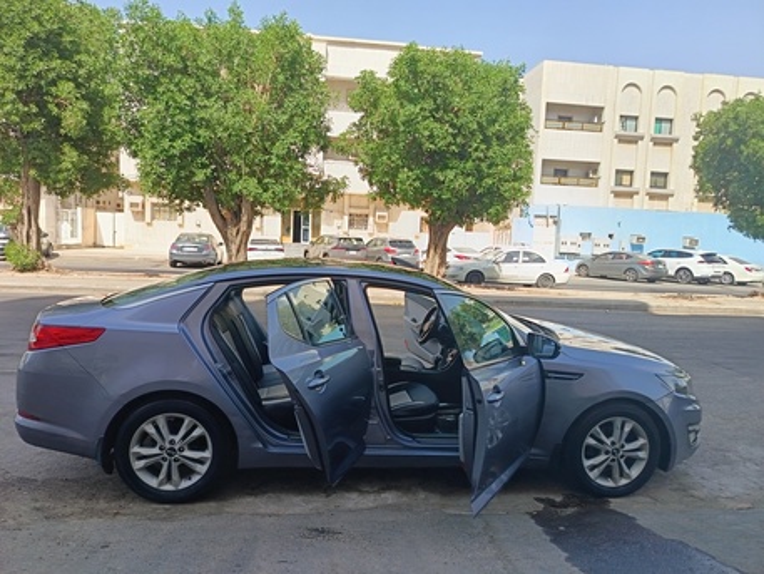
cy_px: 287
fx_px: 530
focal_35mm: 24
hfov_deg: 71.6
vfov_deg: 56.8
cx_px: 382
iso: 100
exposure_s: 1/222
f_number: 1.75
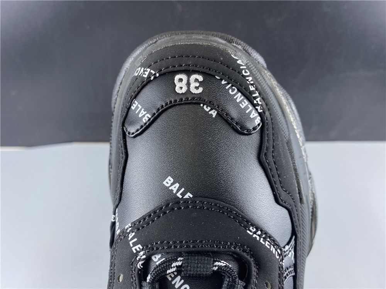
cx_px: 193
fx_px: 290
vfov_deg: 53.1
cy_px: 144
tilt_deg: -45.3
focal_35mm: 26
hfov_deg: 67.3
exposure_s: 1/50
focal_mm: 4.25
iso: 80
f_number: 1.8
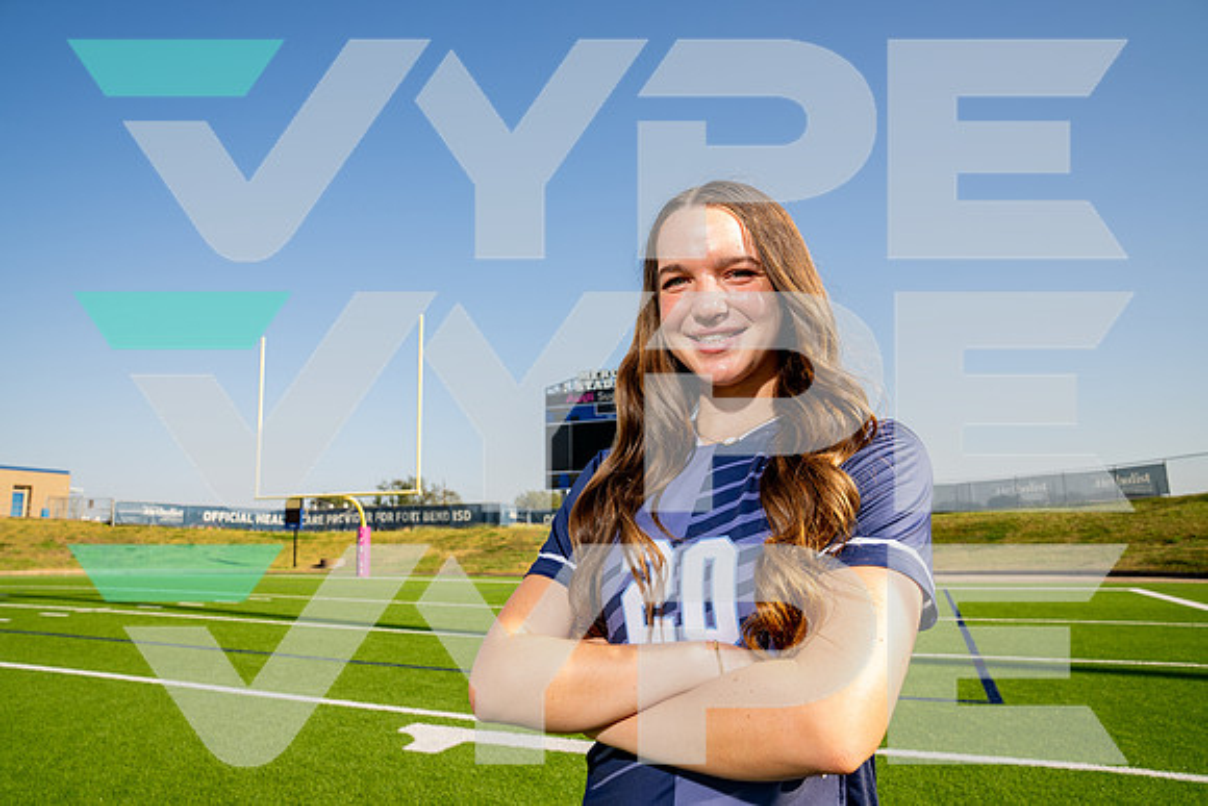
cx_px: 604
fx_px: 805
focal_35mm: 24
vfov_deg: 53.2
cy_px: 403
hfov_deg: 73.7
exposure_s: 1/125
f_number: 7.1
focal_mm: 24
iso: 50
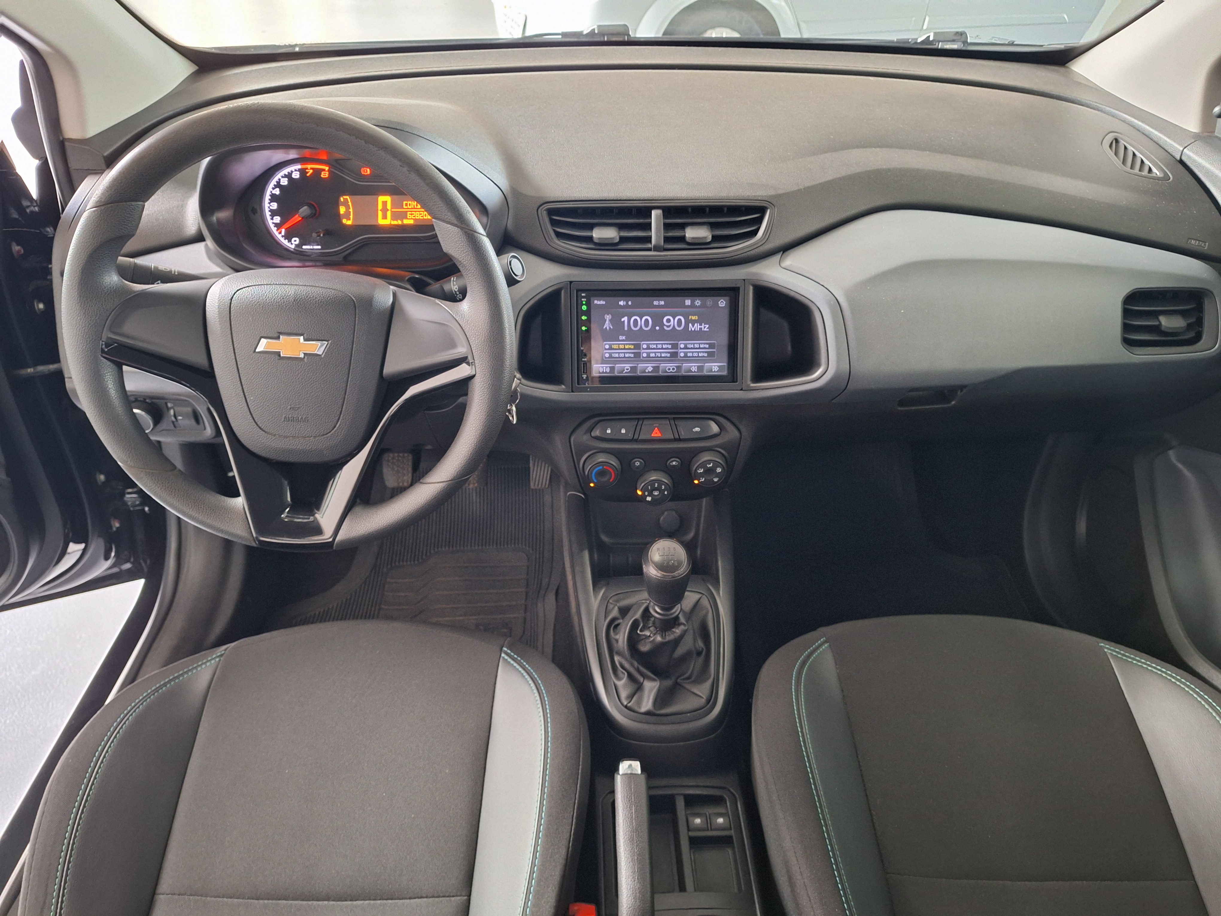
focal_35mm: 23
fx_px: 811
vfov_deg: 58.9
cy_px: 458
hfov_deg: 73.9
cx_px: 610
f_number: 1.8
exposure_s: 1/20
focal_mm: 5.54
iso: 400
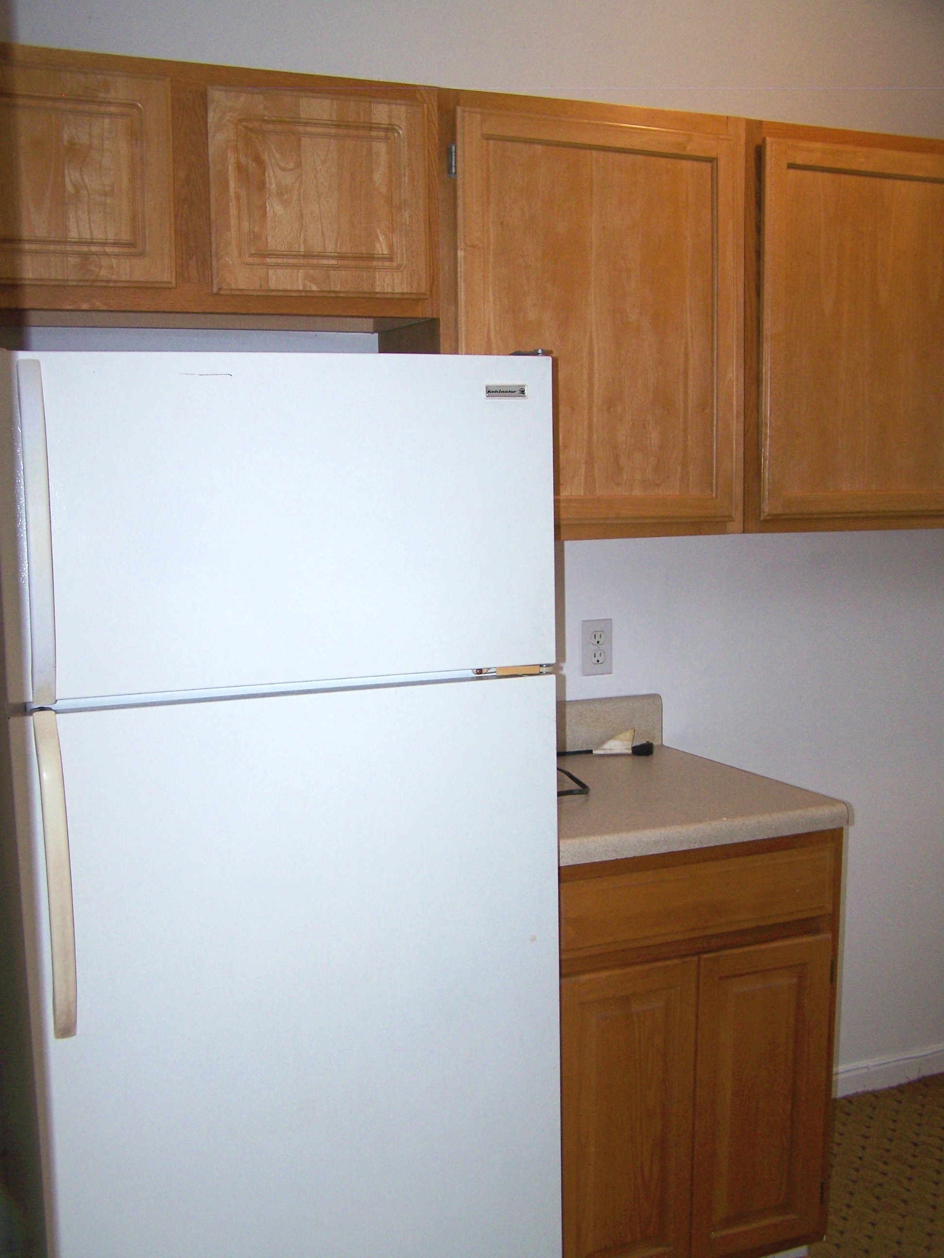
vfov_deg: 49.0
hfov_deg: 37.7
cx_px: 472
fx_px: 1382
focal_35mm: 38
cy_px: 629
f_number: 2.8
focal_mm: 6.3
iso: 80
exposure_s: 1/60
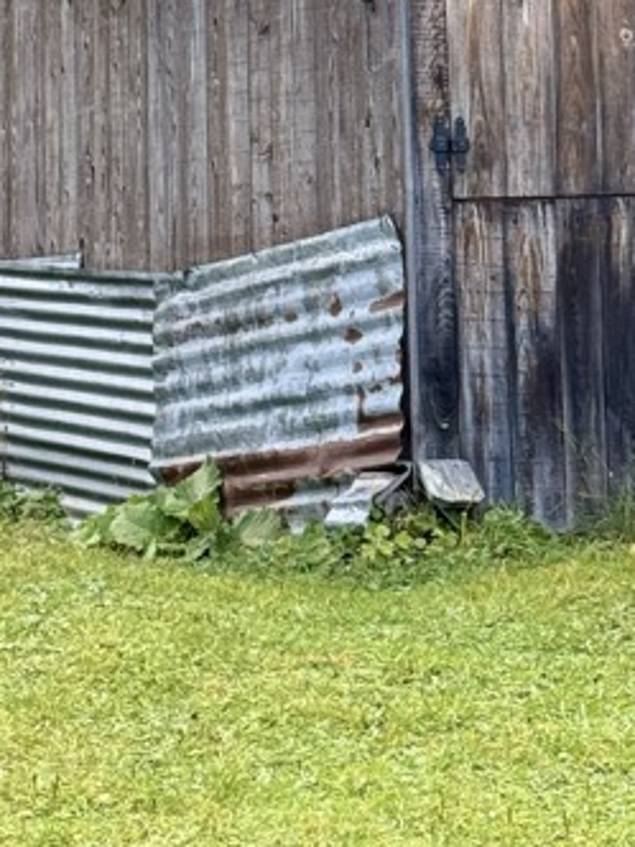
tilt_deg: +9.3
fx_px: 3620
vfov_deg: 12.9
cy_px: -291
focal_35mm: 148
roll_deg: +2.0
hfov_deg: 9.9
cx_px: 661
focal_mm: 6.76
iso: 100
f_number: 1.78
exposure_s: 1/460
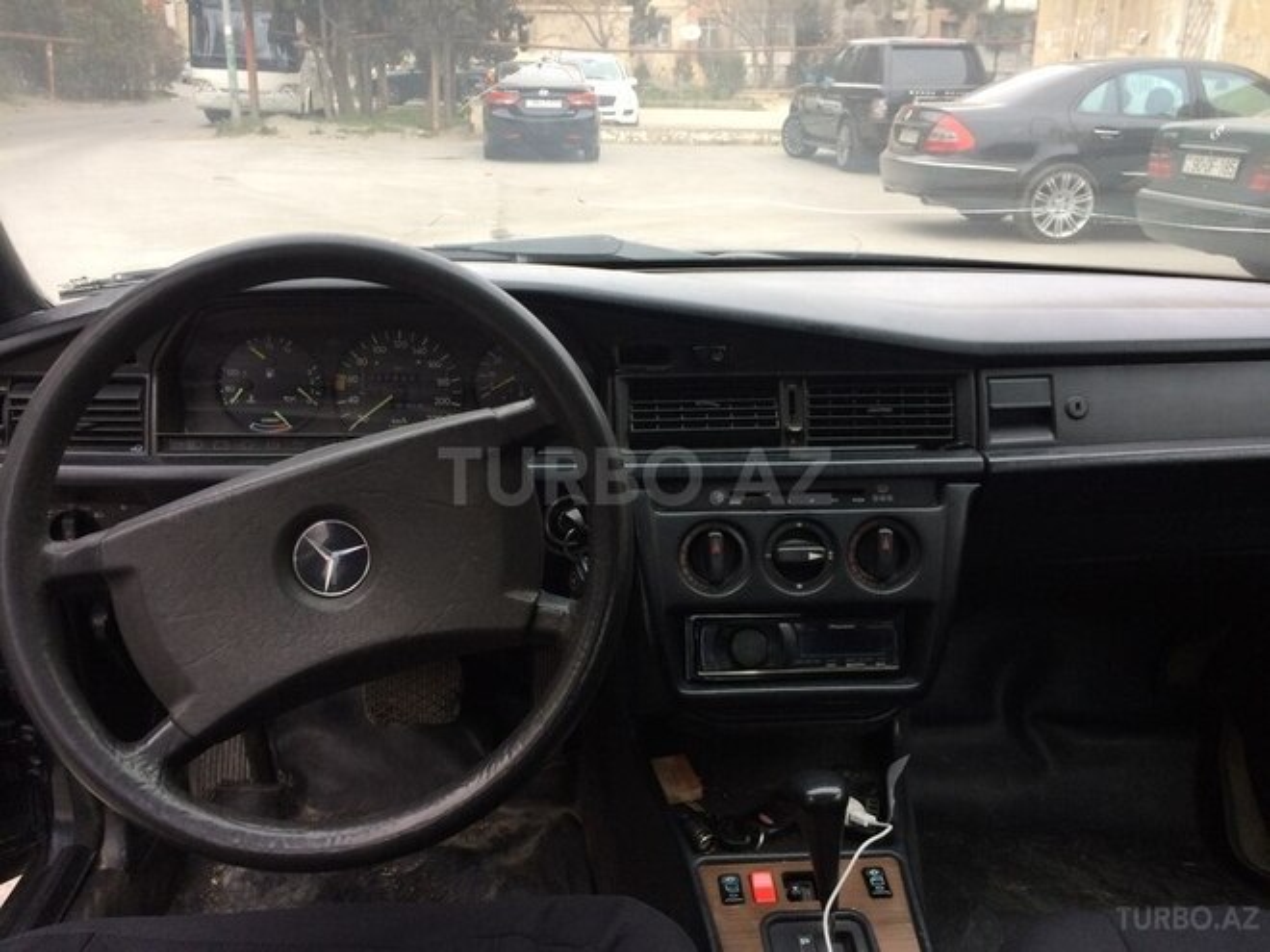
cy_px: 476
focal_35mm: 29
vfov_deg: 48.2
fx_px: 1064
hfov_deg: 61.7
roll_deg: -0.8
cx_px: 635
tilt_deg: -19.8
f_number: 2.2
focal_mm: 4.15
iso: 50
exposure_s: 1/33
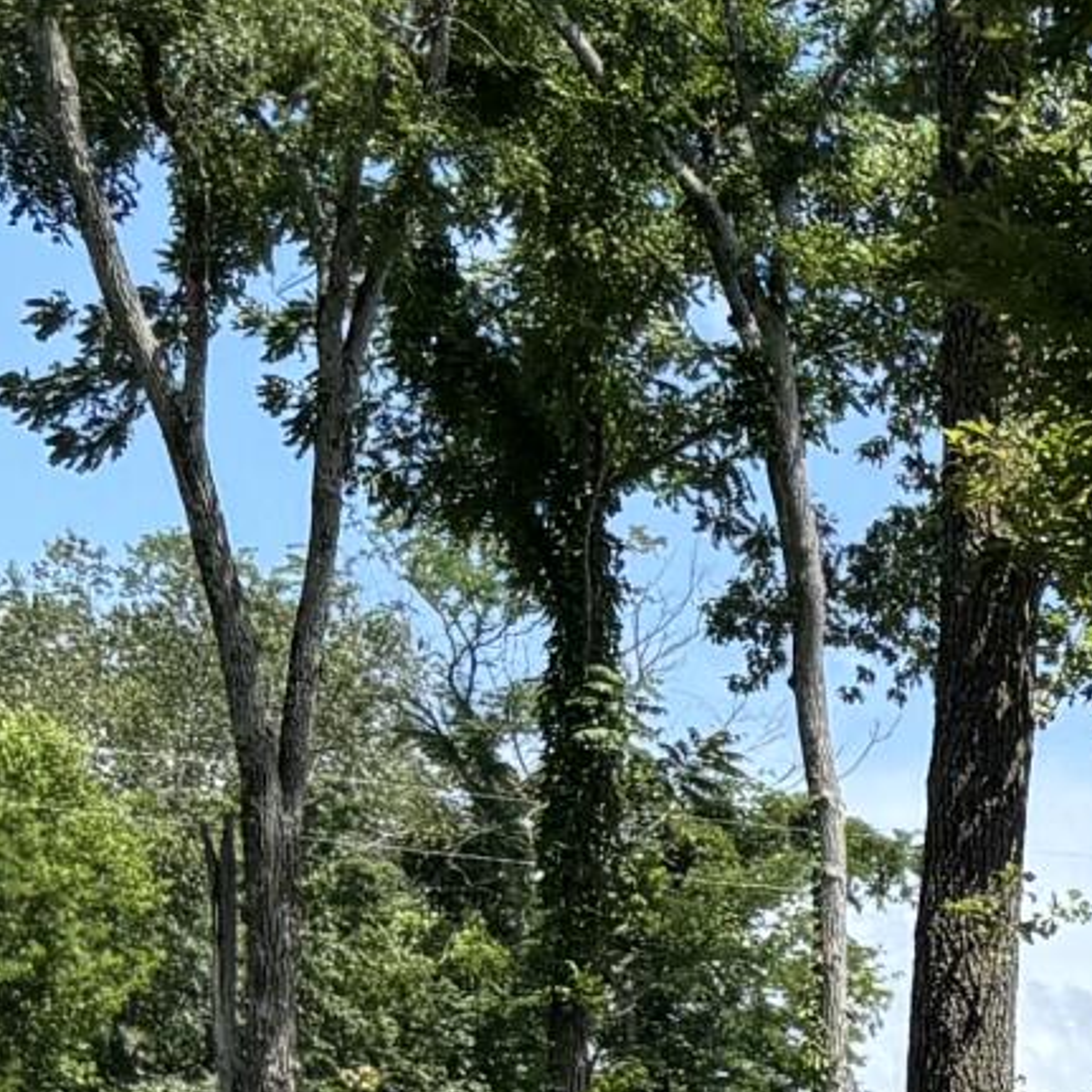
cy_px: 1890
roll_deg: -0.7
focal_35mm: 160
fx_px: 5710
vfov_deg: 10.4
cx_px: 2904
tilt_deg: -1.6
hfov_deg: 9.4
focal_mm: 5.96
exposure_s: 1/1949
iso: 50
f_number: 1.6
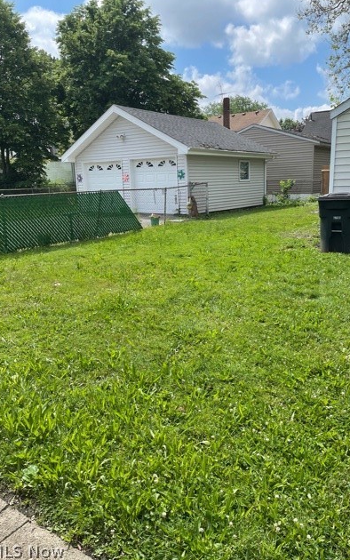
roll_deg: +2.3
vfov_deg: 66.5
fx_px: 427
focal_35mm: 28
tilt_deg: -11.2
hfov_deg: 44.5
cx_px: 198
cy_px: 279
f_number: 1.6
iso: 32
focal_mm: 4.2
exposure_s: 1/1949
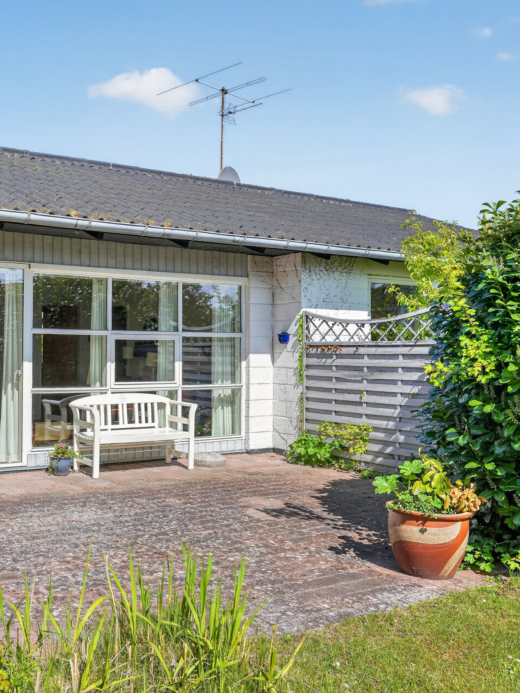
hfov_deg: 38.8
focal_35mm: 35
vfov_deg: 52.6
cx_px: 87
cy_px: 344
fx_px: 701
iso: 400
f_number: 8
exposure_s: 1/200
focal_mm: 24
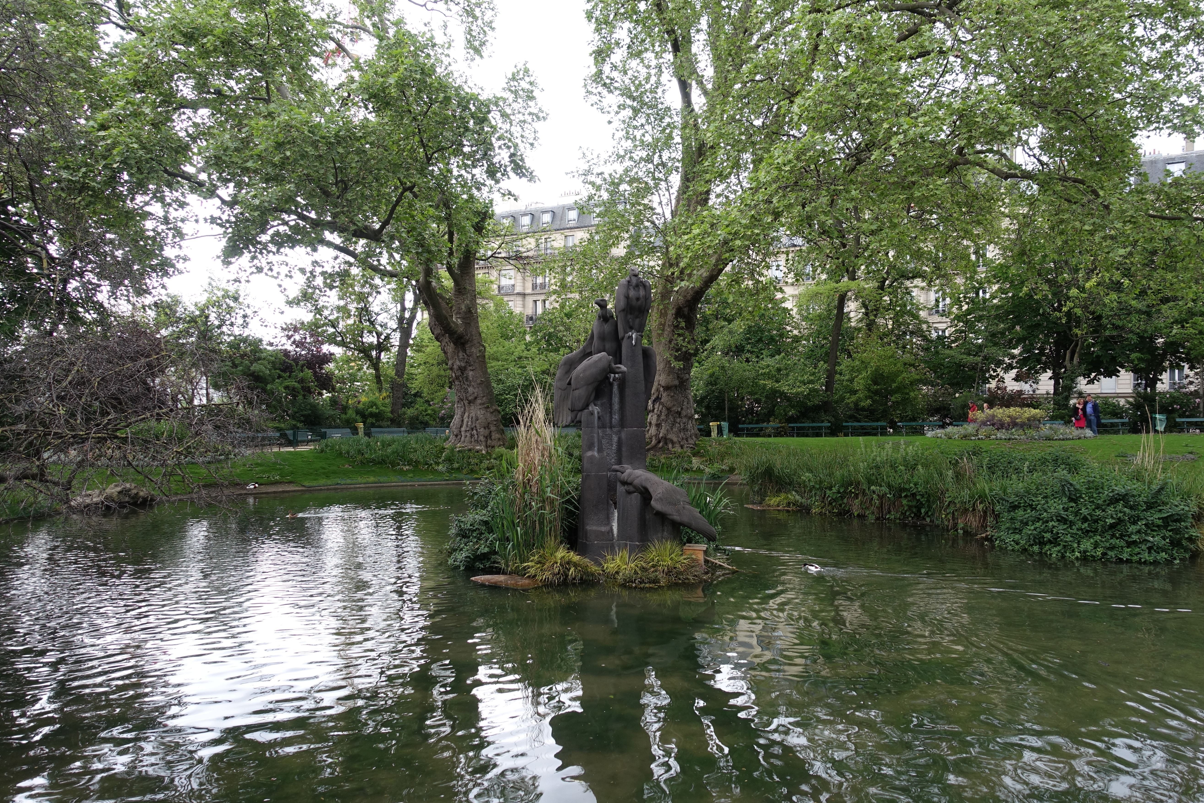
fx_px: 836
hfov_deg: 71.5
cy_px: 414
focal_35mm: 25
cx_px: 623
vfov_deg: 51.3
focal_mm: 8.8
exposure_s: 1/60
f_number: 2.8
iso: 125
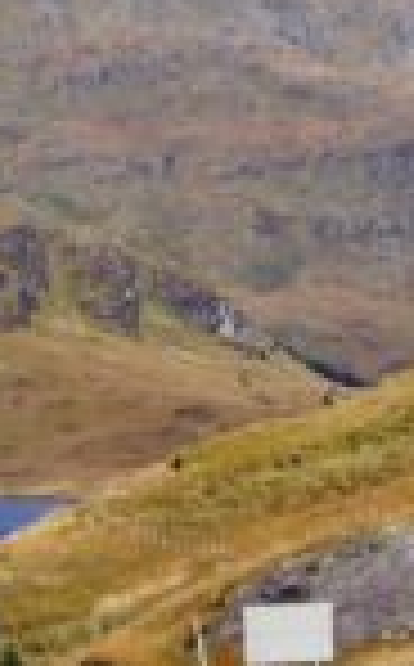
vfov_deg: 10.2
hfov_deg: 6.1
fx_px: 3719
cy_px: 286
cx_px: -558
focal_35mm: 205
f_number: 9
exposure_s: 1/320
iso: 200
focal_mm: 31
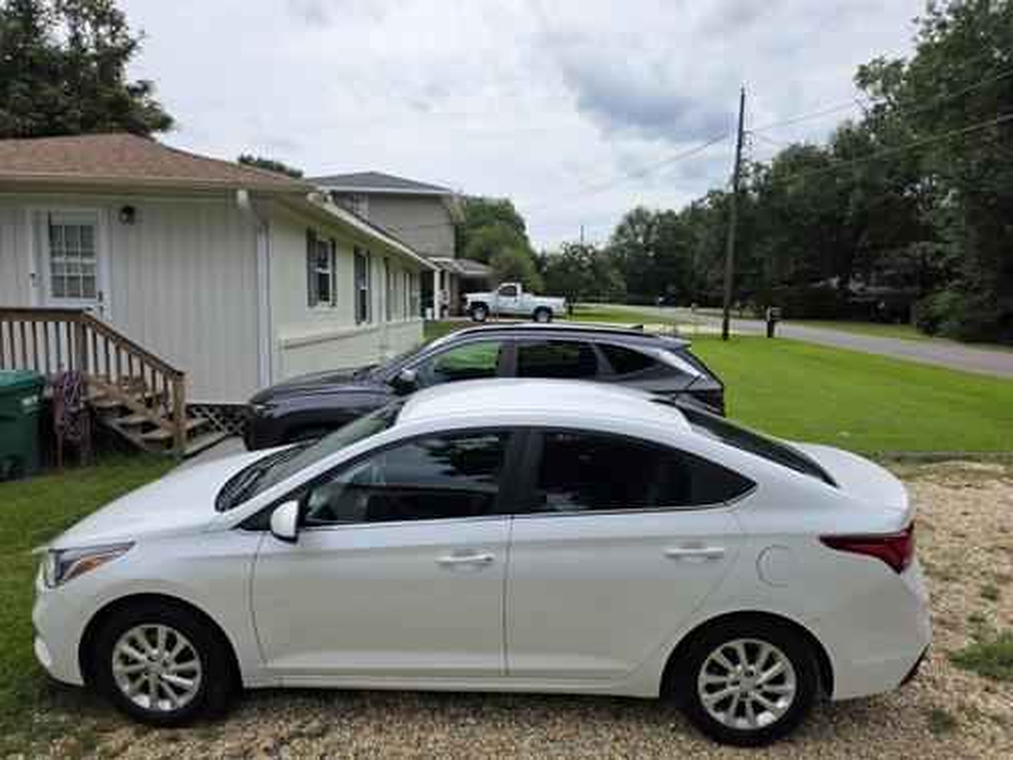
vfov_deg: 58.9
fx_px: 673
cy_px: 380
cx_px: 506
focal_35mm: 23
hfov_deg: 73.9
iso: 80
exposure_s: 1/5296
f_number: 1.7
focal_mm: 6.3
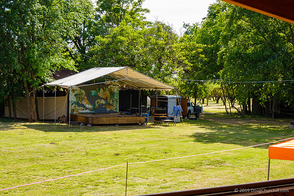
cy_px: 98
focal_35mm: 60
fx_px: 490
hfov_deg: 33.4
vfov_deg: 22.6
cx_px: 147
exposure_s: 1/160
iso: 125
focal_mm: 22
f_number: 5.6
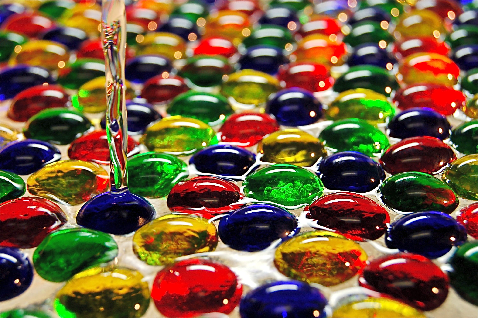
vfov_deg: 16.5
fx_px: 1094
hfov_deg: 24.6
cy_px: 159
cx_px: 239
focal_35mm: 82
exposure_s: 1/60
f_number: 8
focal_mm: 55
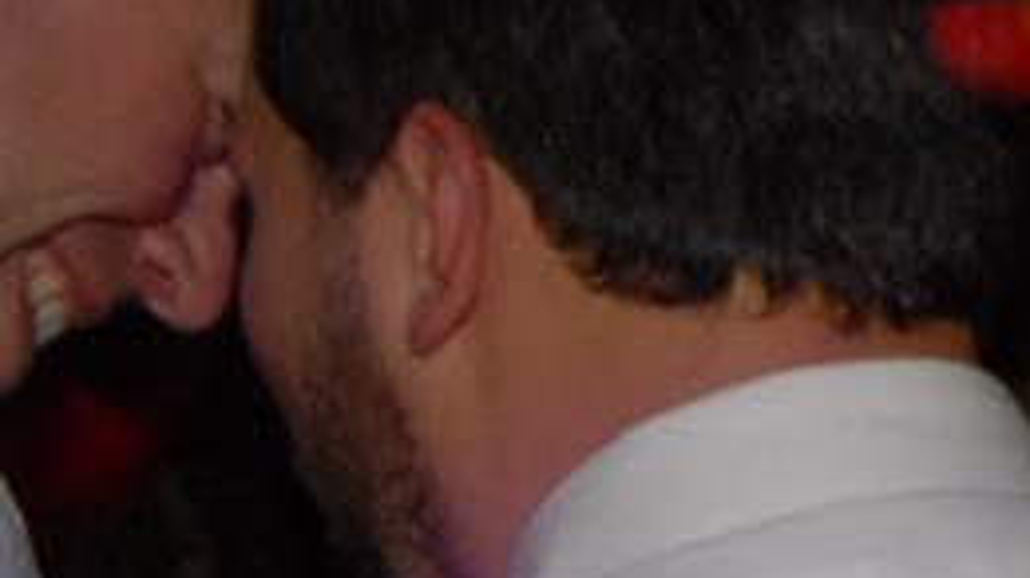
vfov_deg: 7.3
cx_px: 2139
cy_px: 534
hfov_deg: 11.5
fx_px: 4532
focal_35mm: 166
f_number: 5.6
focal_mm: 24
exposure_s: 1/4
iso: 400
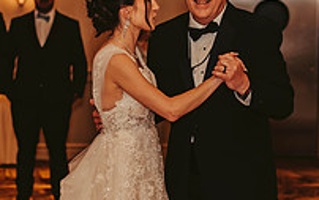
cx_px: 166
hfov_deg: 14.3
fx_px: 1271
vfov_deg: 9.0
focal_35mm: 146
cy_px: 64
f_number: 2.5
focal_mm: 50
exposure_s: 1/125
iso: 800
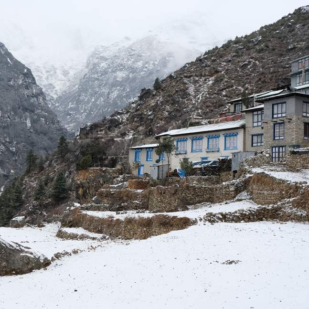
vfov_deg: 36.8
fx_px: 465
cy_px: 155
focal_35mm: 46
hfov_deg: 36.3
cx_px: 94
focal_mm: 23
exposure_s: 1/1900
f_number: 4
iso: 500
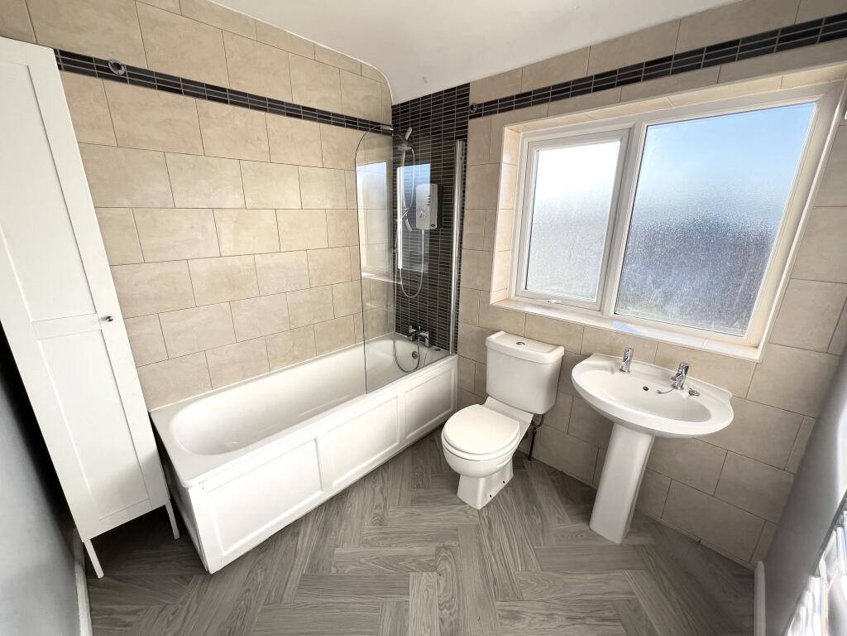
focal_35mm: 13
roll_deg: -0.1
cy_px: 318
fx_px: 318
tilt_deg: -18.2
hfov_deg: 106.2
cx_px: 424
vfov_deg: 89.9
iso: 32
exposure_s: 1/247
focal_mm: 1.57
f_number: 1.8
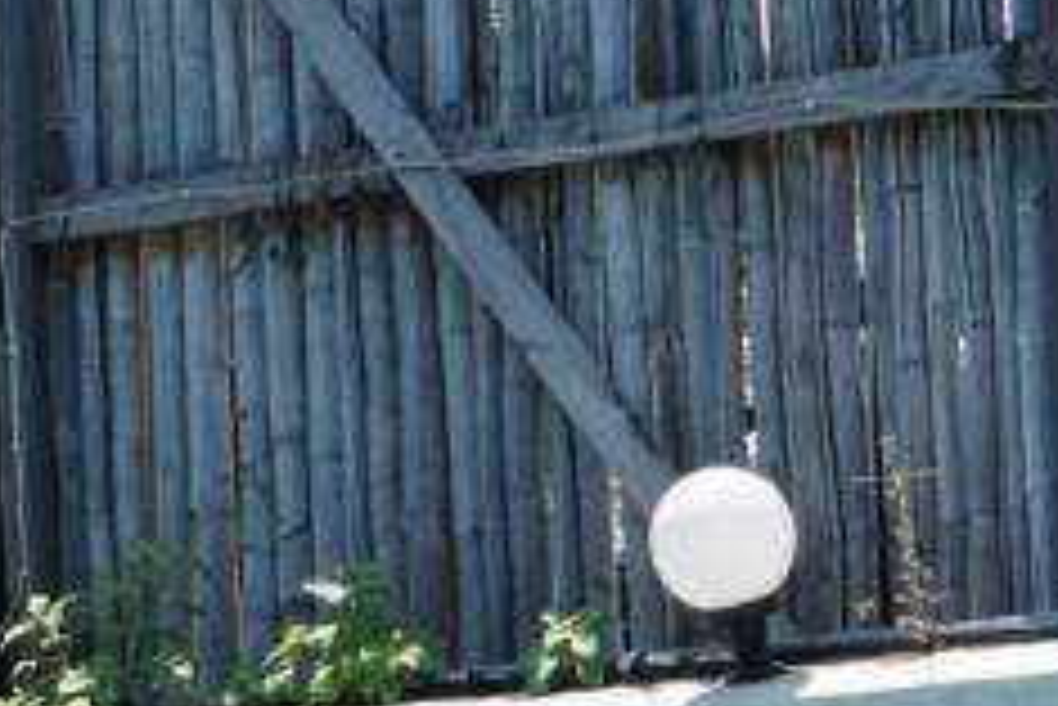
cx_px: 369
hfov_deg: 8.3
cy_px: 737
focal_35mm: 248
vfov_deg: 5.5
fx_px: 7293
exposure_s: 1/100
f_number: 9
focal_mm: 24
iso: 100
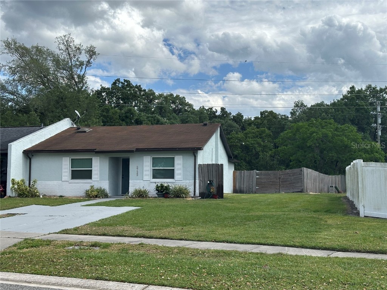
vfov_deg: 30.3
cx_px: 194
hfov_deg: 39.7
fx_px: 537
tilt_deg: +5.0
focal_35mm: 48
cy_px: 145
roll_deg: -0.5
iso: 64
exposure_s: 1/5263
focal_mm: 6.86
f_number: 1.78
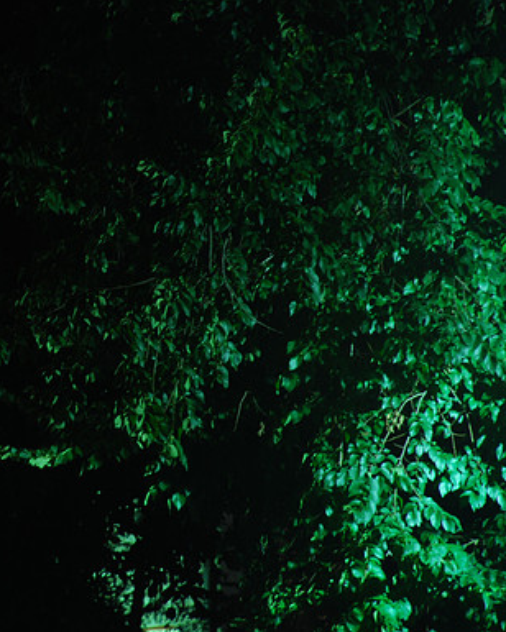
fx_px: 5367
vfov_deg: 6.7
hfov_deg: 5.4
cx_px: 51
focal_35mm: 287
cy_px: 317
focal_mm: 135
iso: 200
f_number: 5.6
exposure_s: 4.7
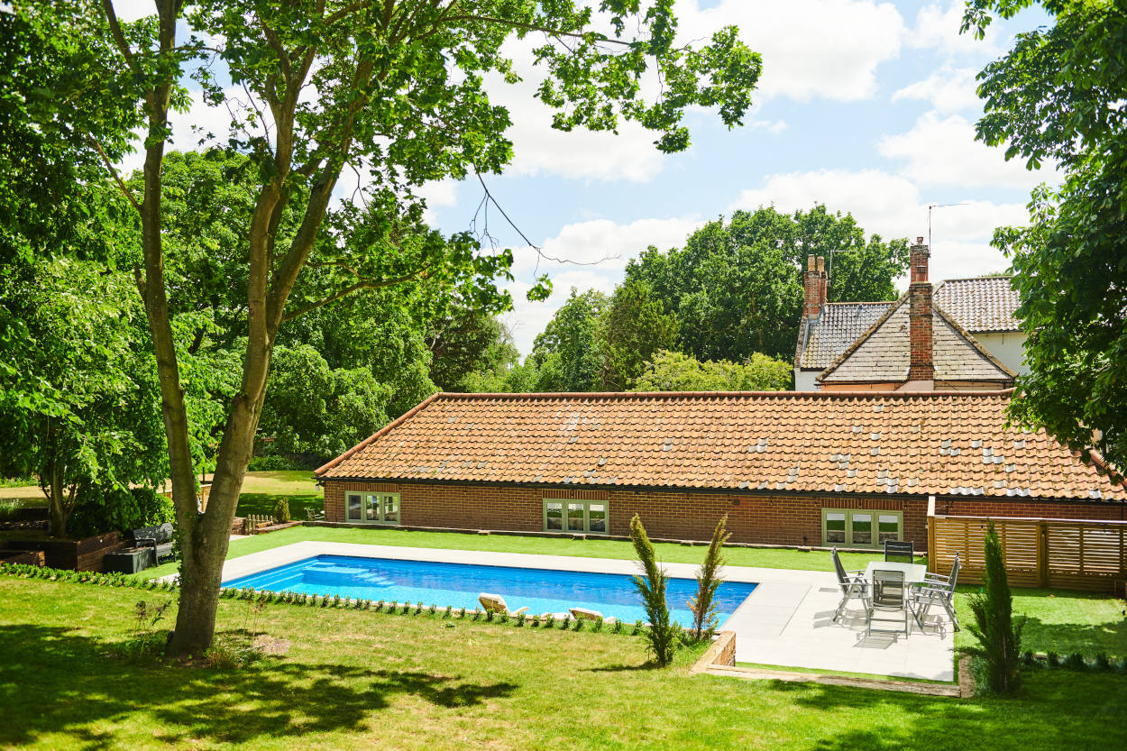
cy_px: 376
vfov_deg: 41.1
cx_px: 564
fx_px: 1002
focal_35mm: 32
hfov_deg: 58.7
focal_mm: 32
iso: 250
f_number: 3.5
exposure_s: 1/800
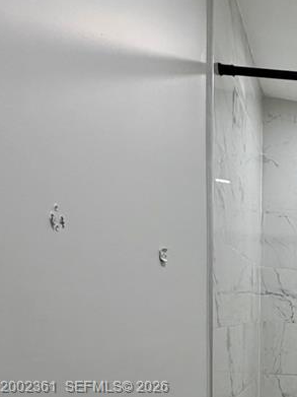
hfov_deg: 25.7
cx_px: 437
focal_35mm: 43
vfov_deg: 39.3
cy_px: 388
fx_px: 492
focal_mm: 2.22
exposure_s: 1/120
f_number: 2.2
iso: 250
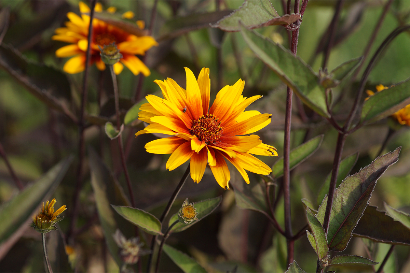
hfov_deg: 13.7
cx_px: 205
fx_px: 1708
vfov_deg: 9.1
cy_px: 136
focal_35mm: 150
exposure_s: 1/160
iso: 125
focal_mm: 100
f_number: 5.6
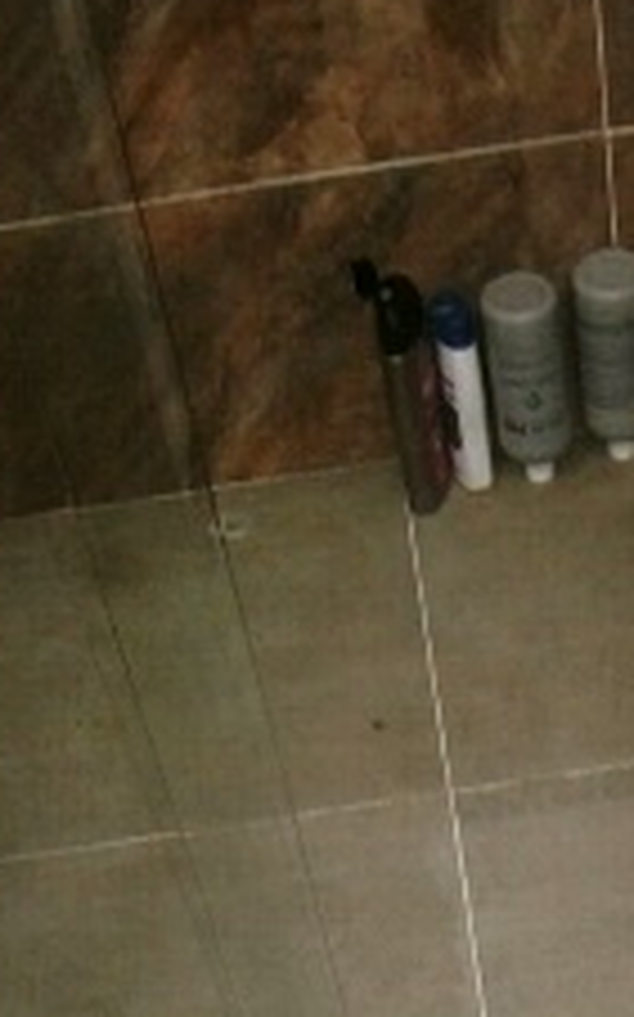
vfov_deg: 25.7
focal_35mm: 78
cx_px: 580
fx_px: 2159
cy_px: 914
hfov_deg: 16.5
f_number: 2.8
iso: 125
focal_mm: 4.7
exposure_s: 1/30
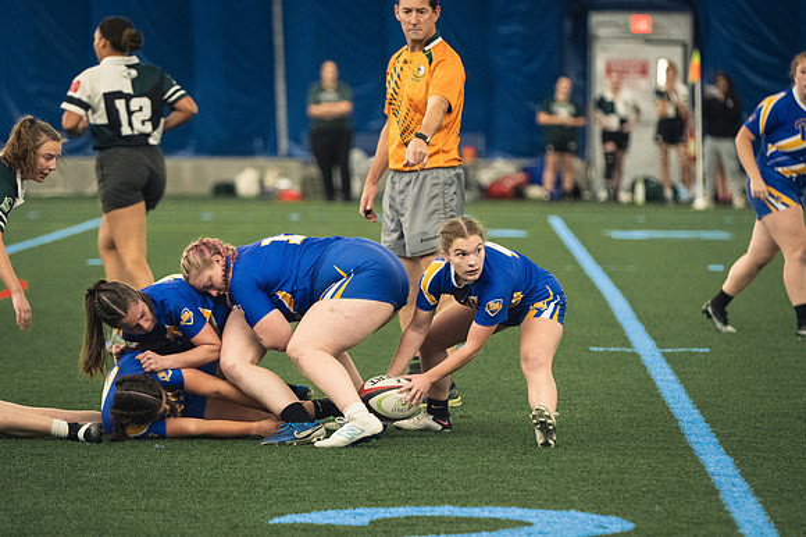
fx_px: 5527
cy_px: 268
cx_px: 403
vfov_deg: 5.6
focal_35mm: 247
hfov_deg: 8.3
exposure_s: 1/500
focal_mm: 165
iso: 8000
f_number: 2.8
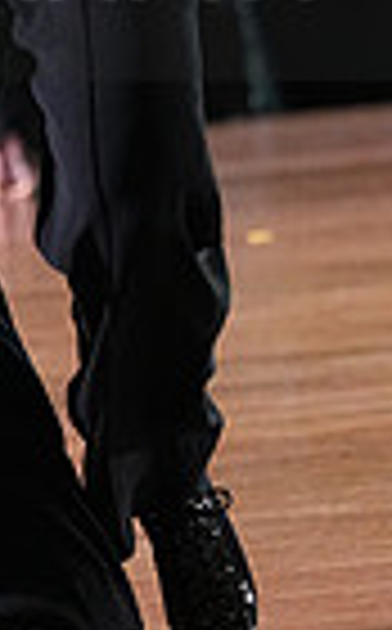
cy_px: -68
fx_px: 10968
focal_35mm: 639
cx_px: -214
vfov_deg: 3.3
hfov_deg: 2.0
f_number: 4.5
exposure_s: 1/400
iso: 6400
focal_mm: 151
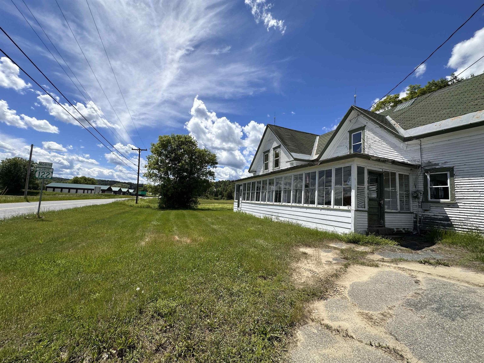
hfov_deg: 102.1
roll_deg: -3.0
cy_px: 182
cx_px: 242
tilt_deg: +6.0
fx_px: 196
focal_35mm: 14
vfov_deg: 85.7
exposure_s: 1/2747
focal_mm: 2.22
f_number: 2.2
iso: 40
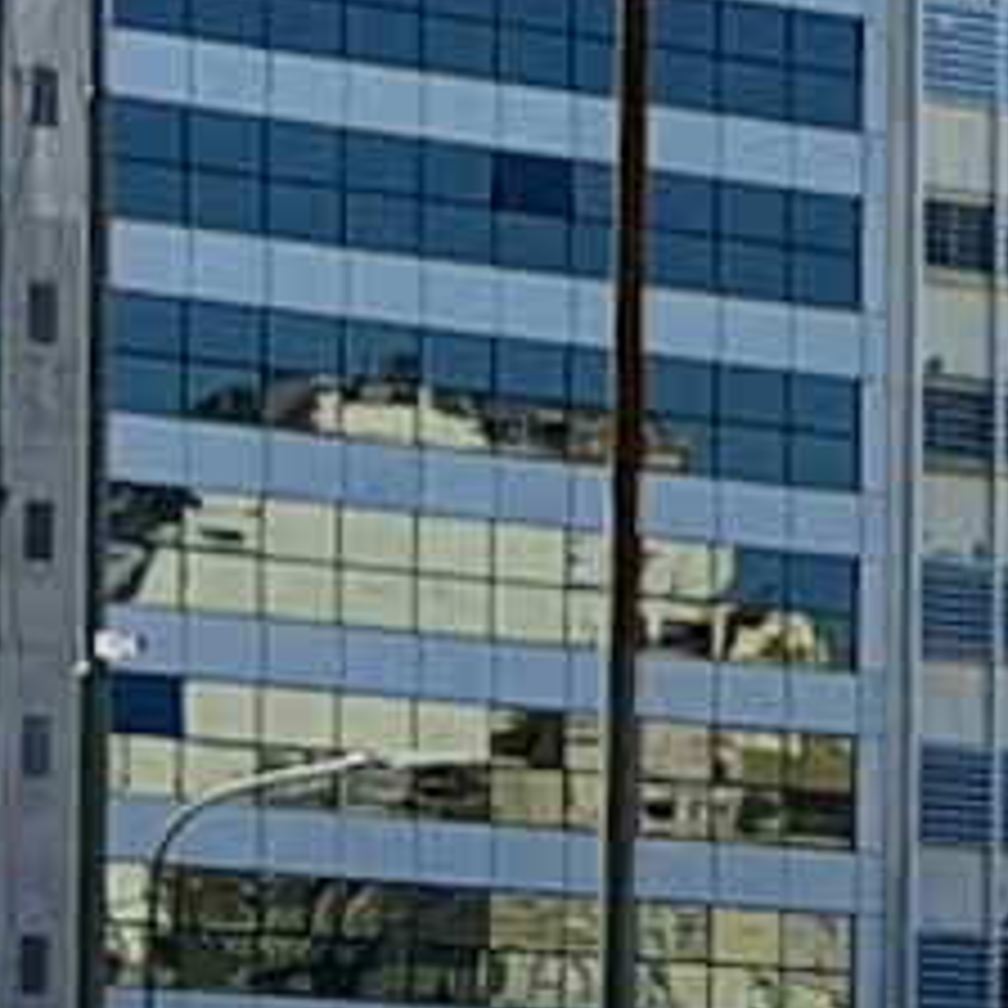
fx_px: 11992
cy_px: 230
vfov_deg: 4.8
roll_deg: +0.2
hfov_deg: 4.4
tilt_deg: +7.8
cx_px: 3982
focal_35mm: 364
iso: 64
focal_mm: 6.76
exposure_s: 1/4329
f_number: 1.78
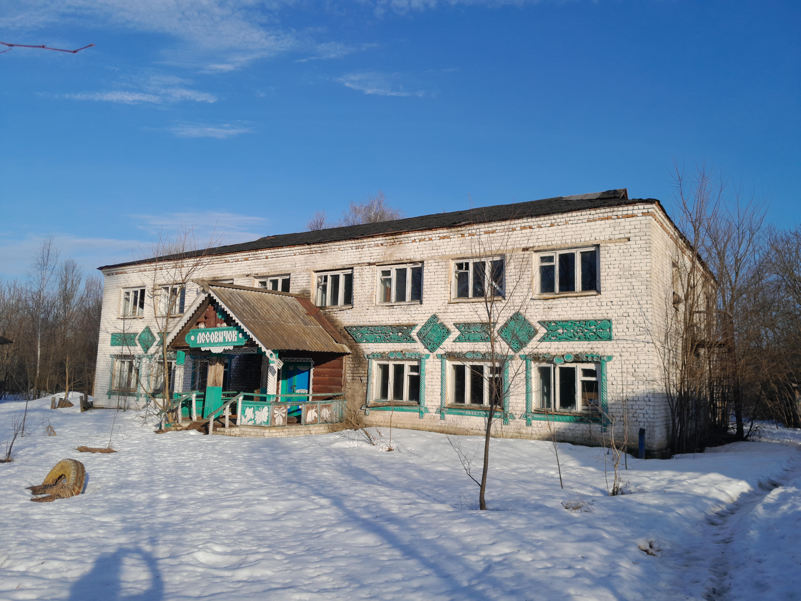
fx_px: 625
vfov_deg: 51.4
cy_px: 300
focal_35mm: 27
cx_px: 400
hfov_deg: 65.3
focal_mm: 4
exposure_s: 1/498
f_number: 1.8
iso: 20
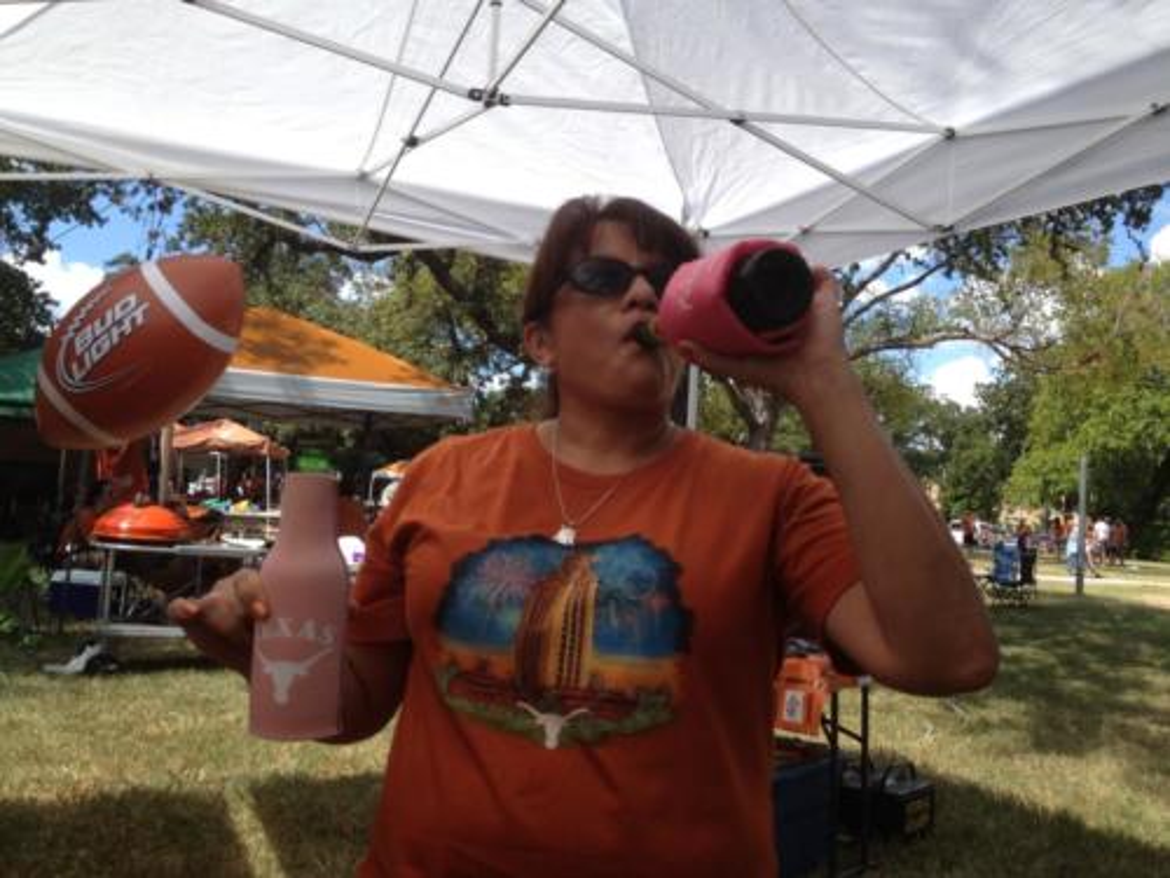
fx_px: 1183
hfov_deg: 52.6
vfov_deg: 40.7
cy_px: 439
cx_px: 585
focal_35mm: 35
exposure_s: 1/905
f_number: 2.4
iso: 64
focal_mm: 4.28
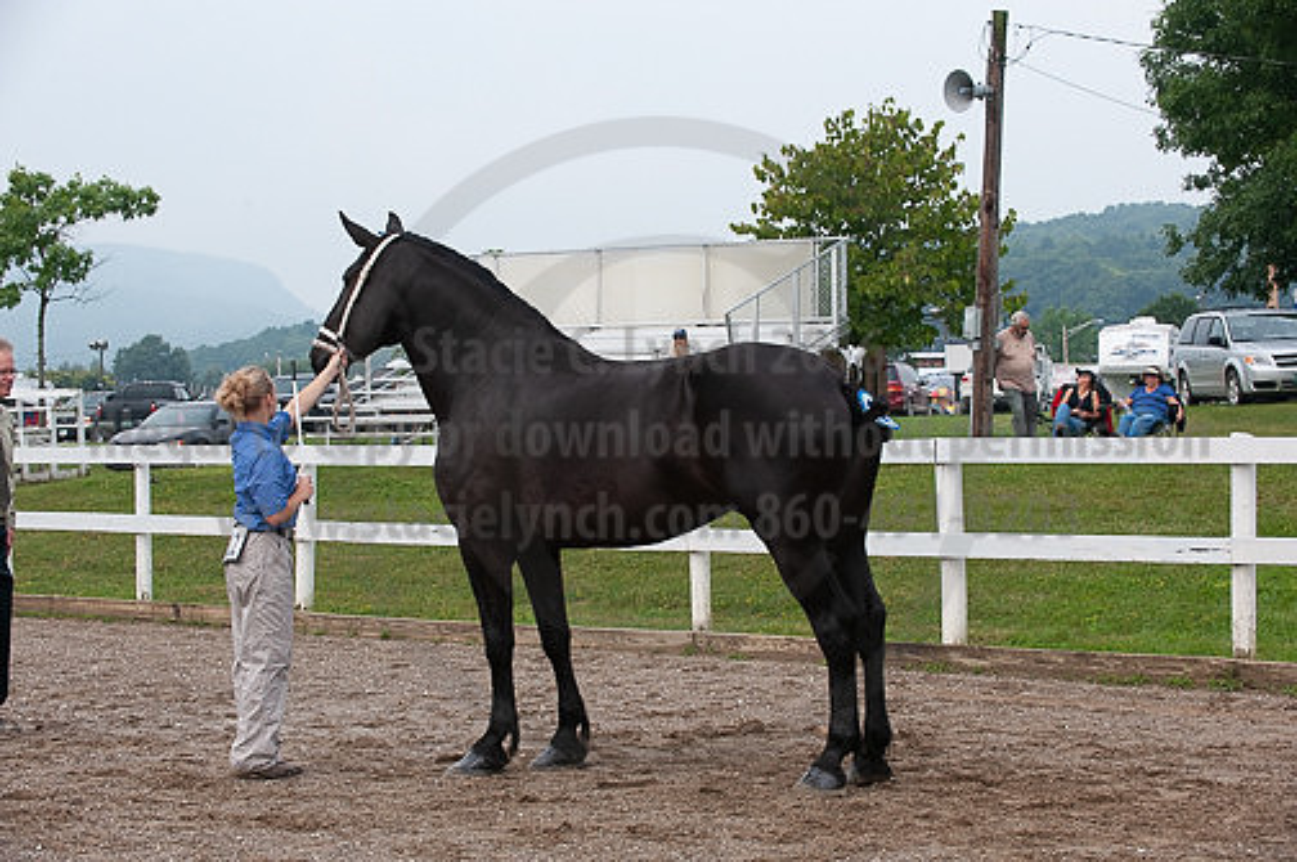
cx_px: 648
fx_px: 2951
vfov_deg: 16.6
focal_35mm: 82
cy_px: 431
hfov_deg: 24.8
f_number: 5.6
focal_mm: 82
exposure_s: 1/1250
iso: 800
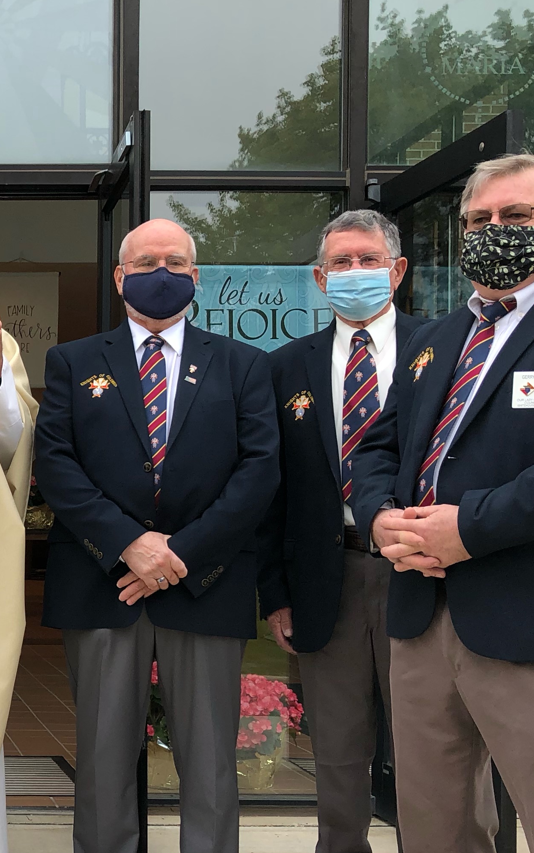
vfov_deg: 33.8
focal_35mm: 60
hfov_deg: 20.1
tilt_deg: -1.2
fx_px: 1397
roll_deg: -1.3
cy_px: 548
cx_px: -131
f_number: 1.8
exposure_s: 1/120
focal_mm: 3.99
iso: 25
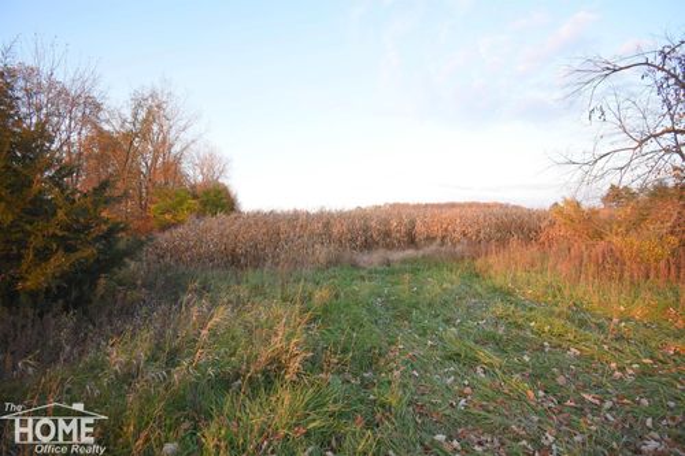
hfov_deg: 100.4
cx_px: 342
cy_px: 228
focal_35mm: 15
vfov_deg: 77.3
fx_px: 285
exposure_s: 1/100
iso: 400
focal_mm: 10
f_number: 5
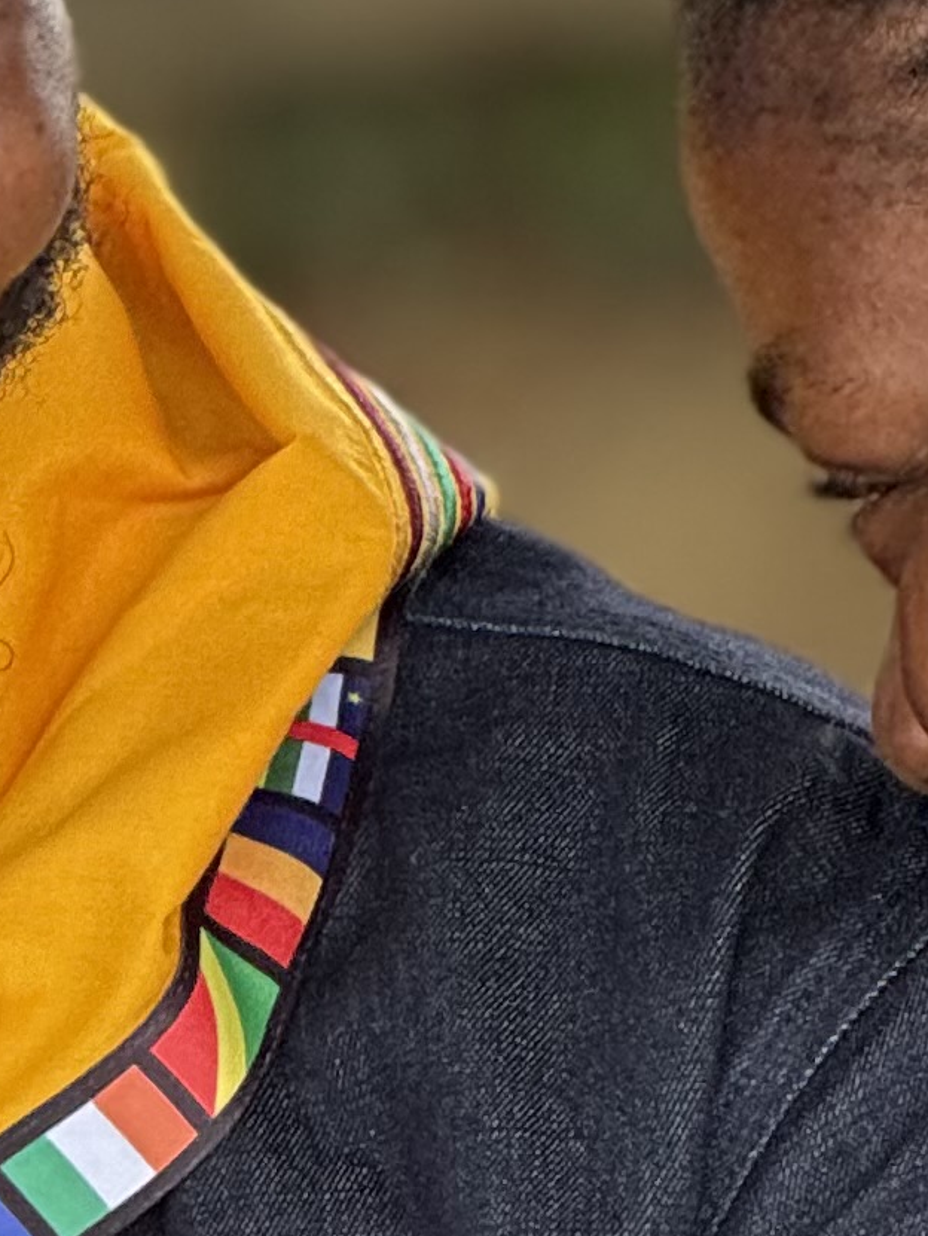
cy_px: 1092
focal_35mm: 582
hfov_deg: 2.6
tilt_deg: -6.5
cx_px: 491
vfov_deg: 3.4
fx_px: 20787
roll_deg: +0.9
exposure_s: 1/99
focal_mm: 15.66
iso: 64
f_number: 2.8
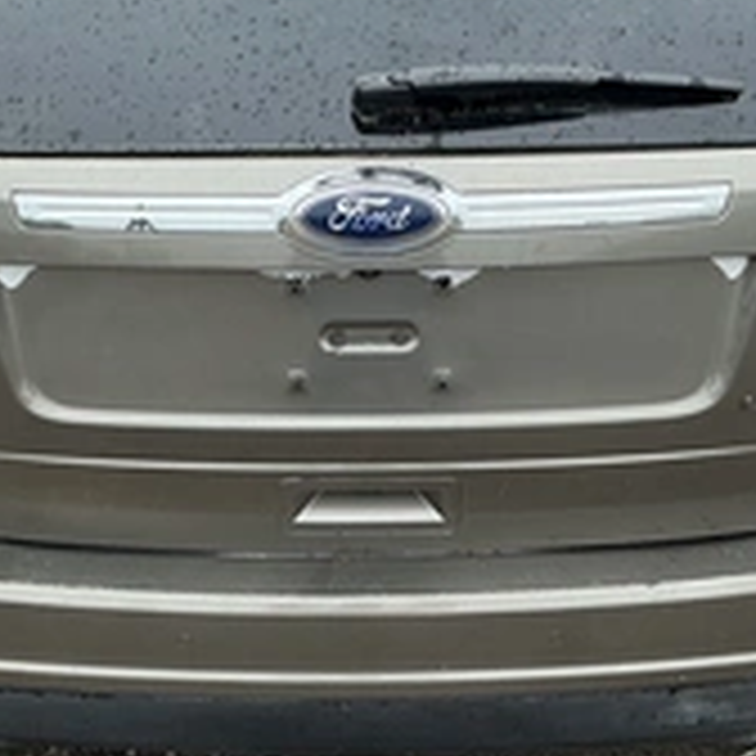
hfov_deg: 29.0
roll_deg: -1.8
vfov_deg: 29.0
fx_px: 1458
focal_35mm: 59
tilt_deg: -22.8
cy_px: 459
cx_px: 315
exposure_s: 1/422
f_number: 1.8
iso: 25
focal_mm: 3
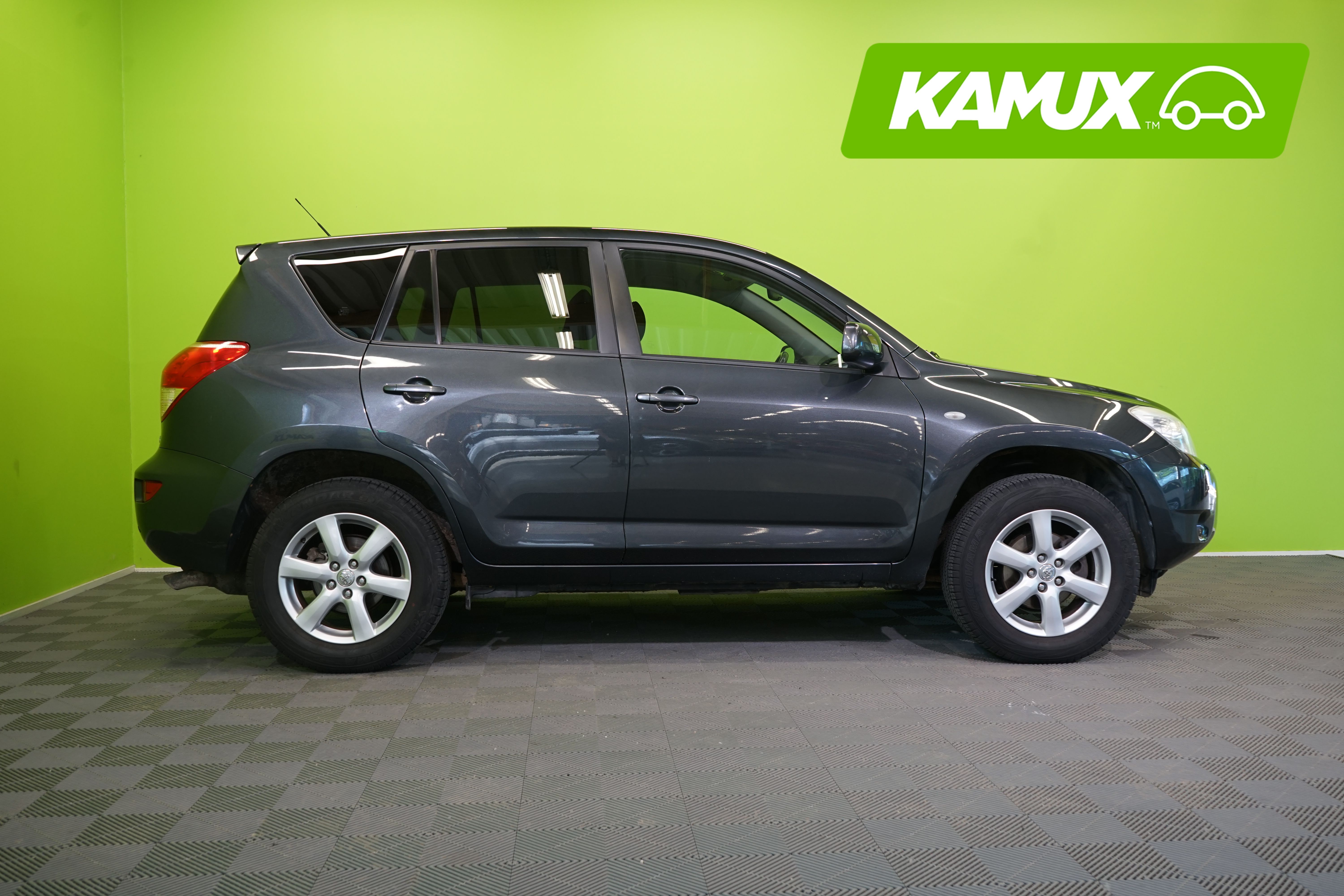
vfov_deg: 41.1
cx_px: 672
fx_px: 1195
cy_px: 448
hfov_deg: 58.7
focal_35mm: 32
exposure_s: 1/30
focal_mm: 32
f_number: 6.3
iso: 500
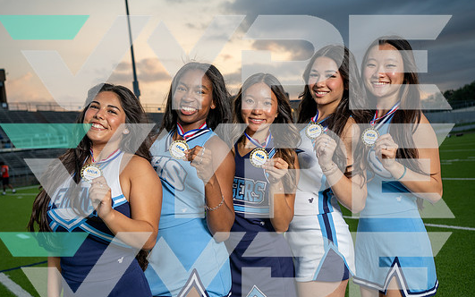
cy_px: 171
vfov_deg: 32.7
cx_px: 227
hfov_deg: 50.4
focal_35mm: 39
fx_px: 505
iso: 400
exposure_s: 1/250
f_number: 4
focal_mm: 35
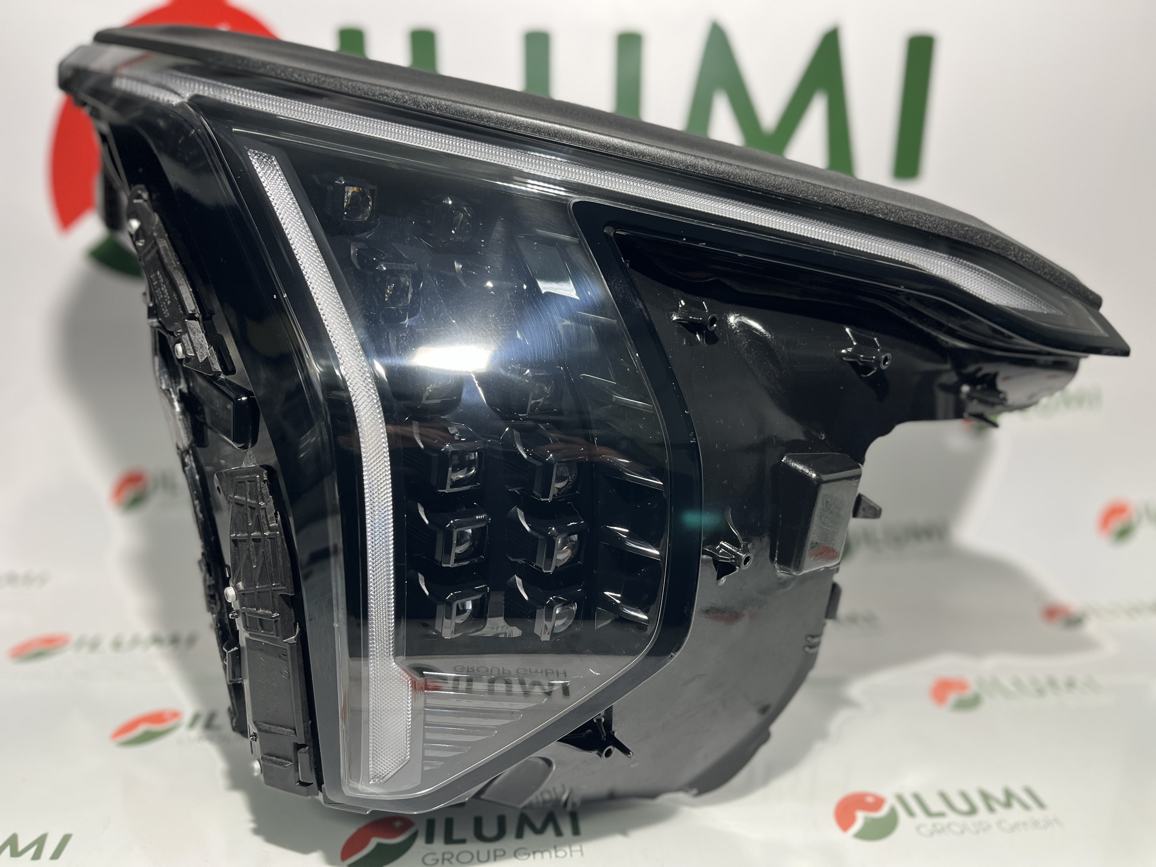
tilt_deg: -15.6
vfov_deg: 53.1
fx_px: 868
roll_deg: -1.9
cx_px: 578
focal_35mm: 26
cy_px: 434
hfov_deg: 67.3
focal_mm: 5.1
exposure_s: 1/100
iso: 80
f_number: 1.6
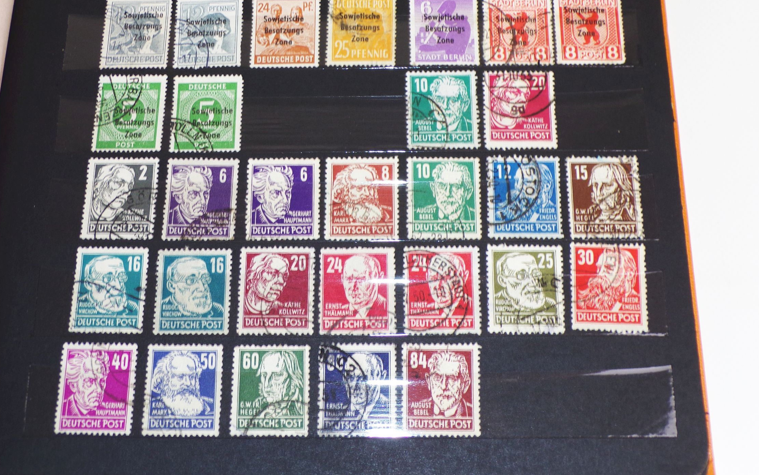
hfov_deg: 43.5
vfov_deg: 28.0
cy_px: 216
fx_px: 952
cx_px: 371
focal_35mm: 46
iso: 80
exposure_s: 1/34
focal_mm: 7.6
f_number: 3.4
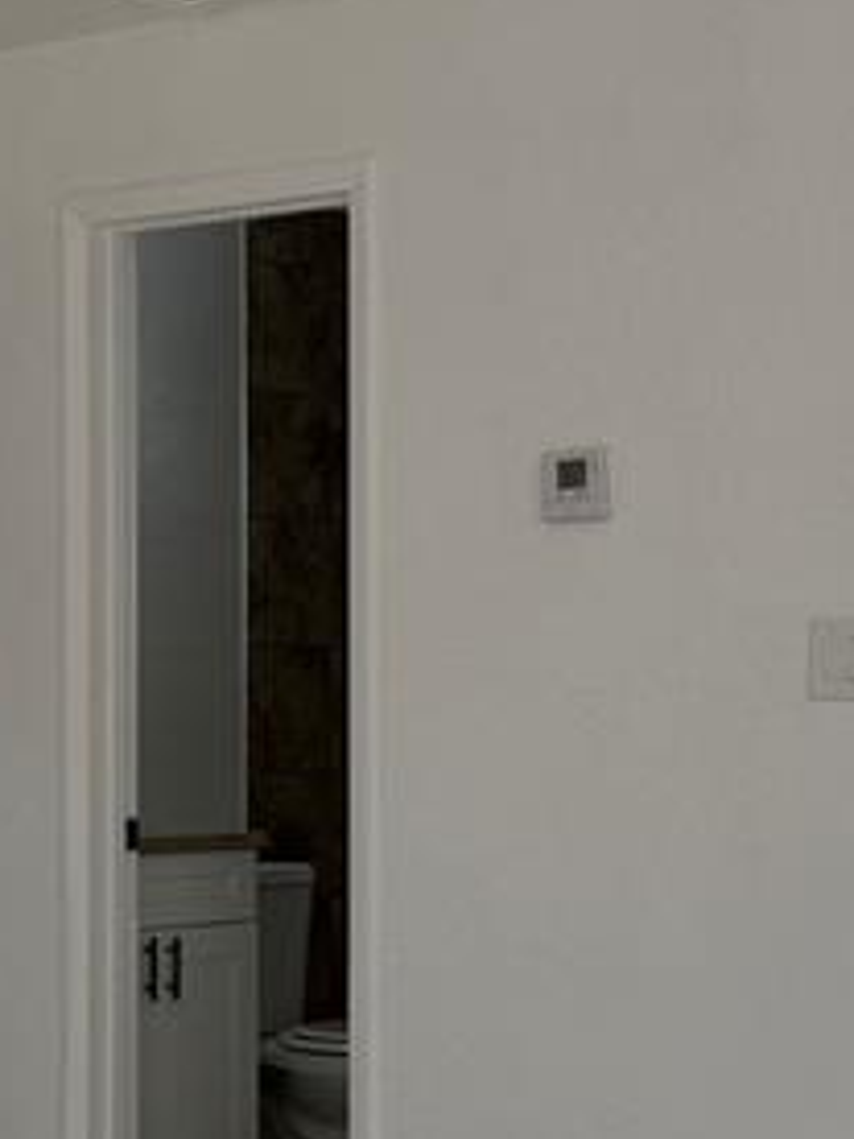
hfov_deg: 16.6
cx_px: 474
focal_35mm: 89
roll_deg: +0.6
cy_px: 702
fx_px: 2928
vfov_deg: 22.0
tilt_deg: +1.9
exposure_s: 1/397
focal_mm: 6.76
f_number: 1.78
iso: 80
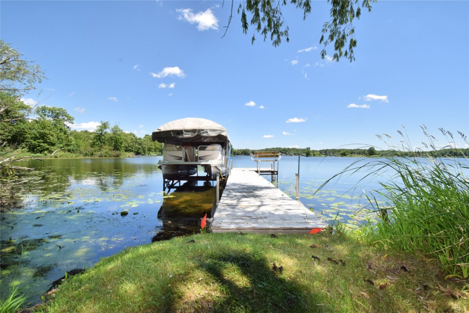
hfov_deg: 100.4
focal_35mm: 15
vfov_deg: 77.3
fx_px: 195
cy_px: 156
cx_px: 234
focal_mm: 10
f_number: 16
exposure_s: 1/200
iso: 320
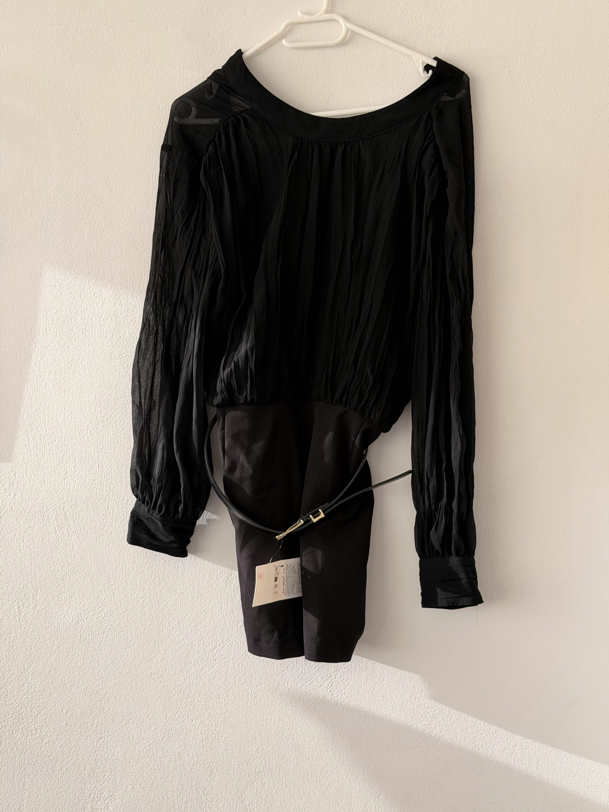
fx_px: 1126
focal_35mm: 48
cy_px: 406
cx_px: 304
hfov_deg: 30.3
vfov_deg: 39.7
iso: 50
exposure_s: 1/216
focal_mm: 6.76
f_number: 1.78
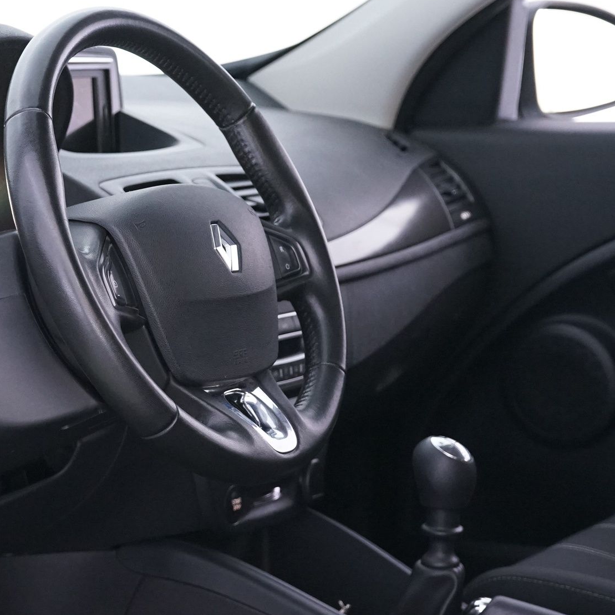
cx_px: 124
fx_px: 2231
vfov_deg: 15.7
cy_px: 338
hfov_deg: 15.6
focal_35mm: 111
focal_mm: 58
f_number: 6.3
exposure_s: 1/10
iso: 3200
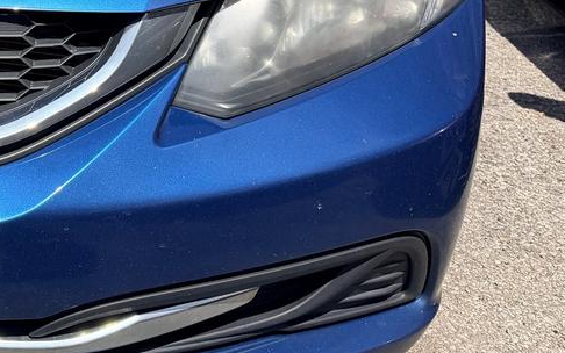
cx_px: -96
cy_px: -19
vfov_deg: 18.8
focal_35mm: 67
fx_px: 1032
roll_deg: -3.7
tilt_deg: -20.5
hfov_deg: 27.3
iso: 100
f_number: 1.78
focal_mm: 6.76
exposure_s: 1/4167
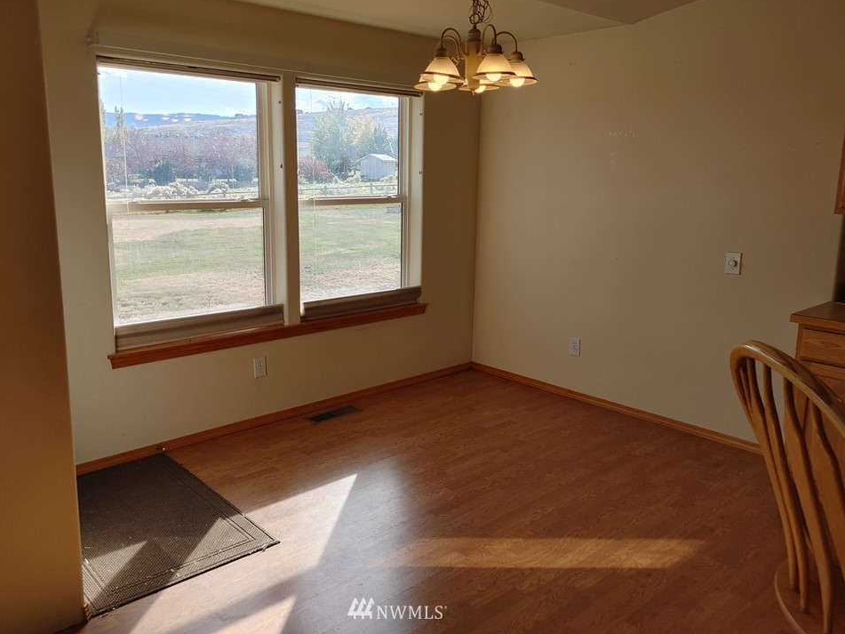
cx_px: 397
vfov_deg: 49.7
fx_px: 683
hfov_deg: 63.4
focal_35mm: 28
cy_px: 301
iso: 50
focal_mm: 5.58
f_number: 1.8
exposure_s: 1/541
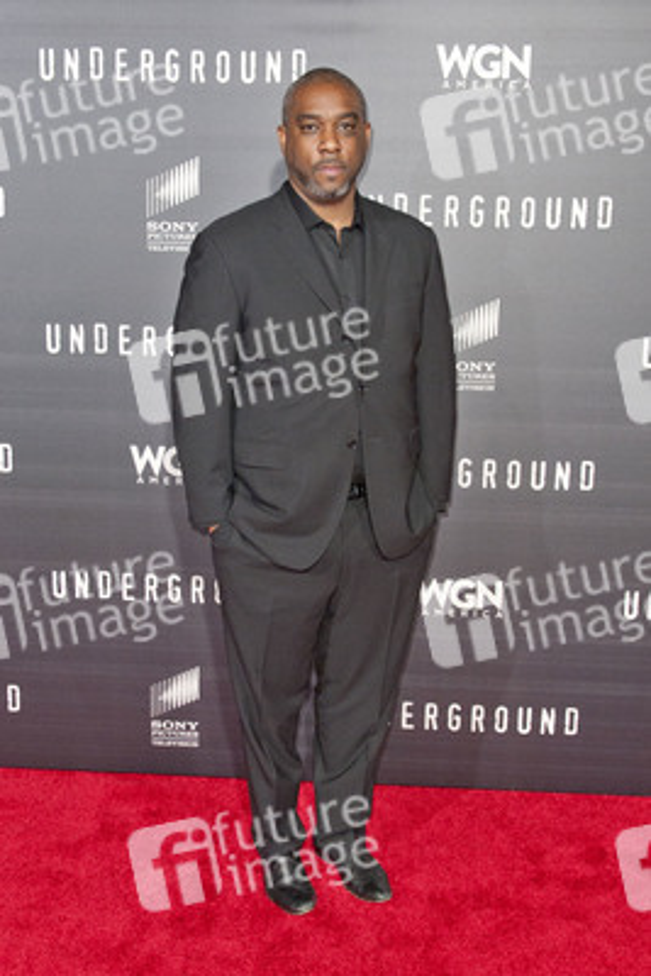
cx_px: 326
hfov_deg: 41.1
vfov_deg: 58.7
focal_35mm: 32
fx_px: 867
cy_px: 488
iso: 800
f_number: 4.5
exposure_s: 1/400
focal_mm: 32
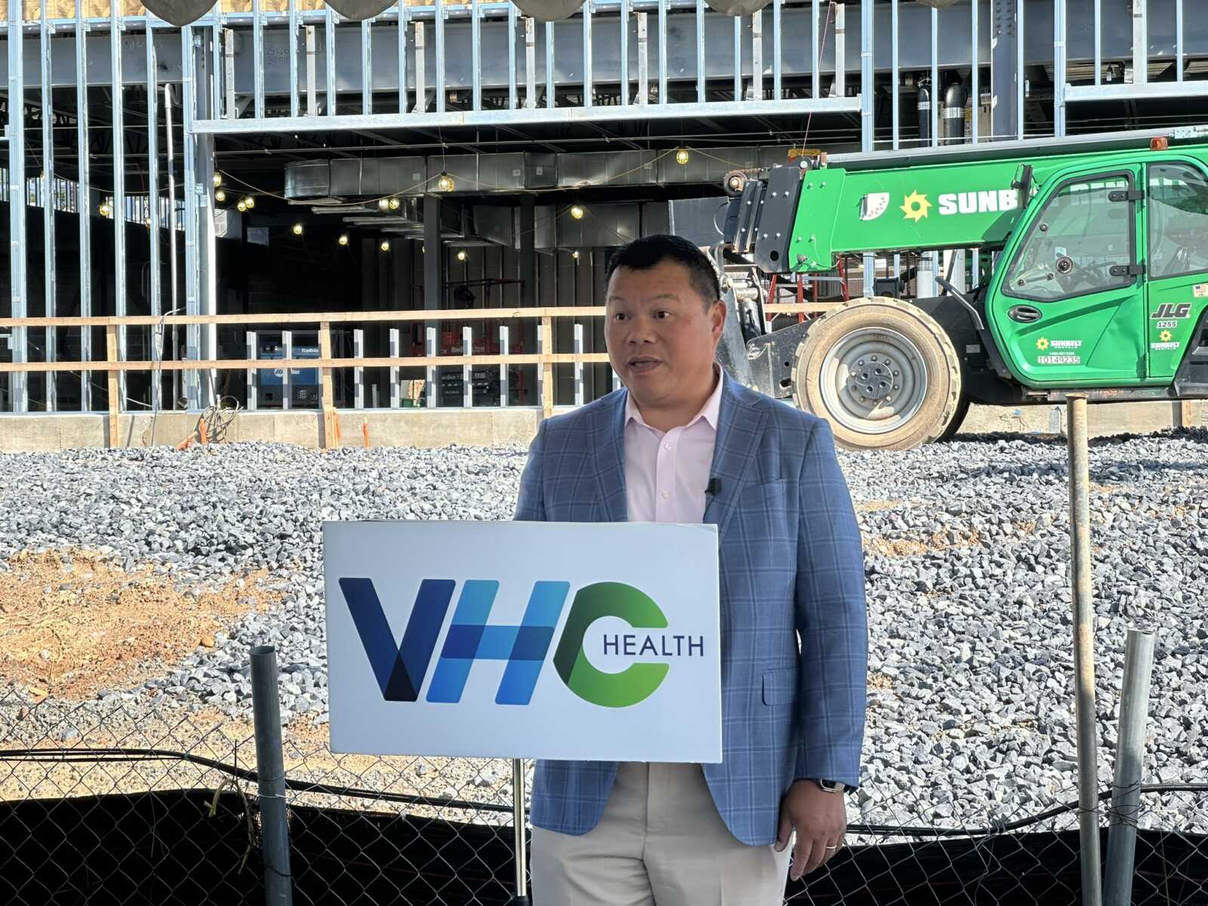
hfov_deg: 25.3
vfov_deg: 19.1
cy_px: 453
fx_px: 2687
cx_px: 604
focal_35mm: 77
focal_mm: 9
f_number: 2.8
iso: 32
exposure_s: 1/223
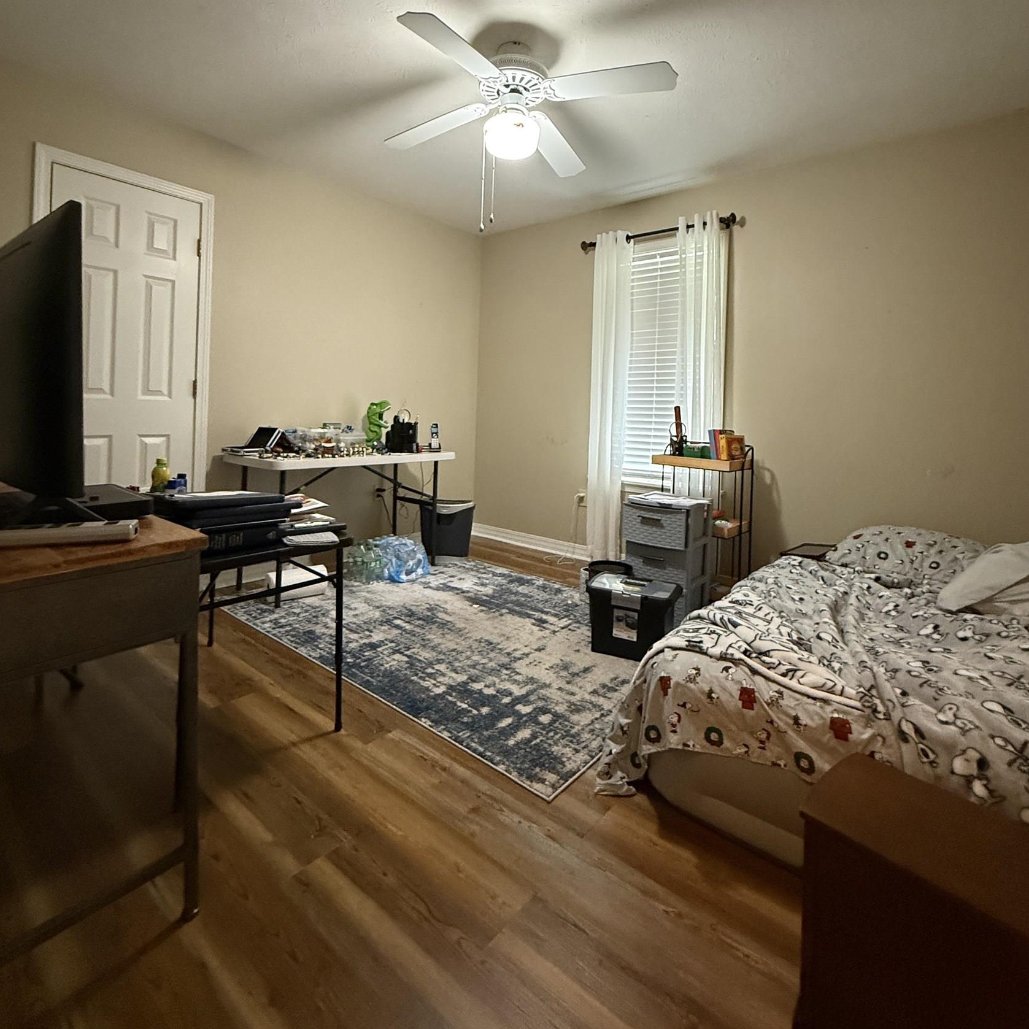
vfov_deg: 83.0
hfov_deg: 84.0
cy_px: 412
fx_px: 572
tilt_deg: +0.0
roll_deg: -2.3
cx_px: 516
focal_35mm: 17
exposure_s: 1/60
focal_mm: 2.22
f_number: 2.2
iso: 640
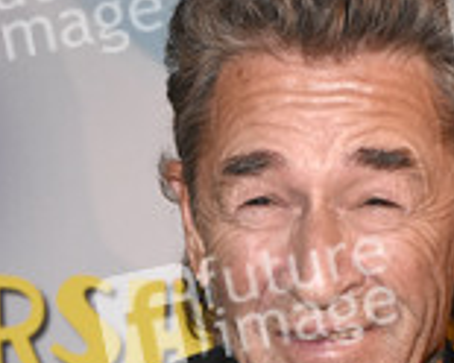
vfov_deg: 8.4
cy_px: 454
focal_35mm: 181
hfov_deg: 10.6
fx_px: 2432
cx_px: 331
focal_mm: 50
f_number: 5.6
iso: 3200
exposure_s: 1/125
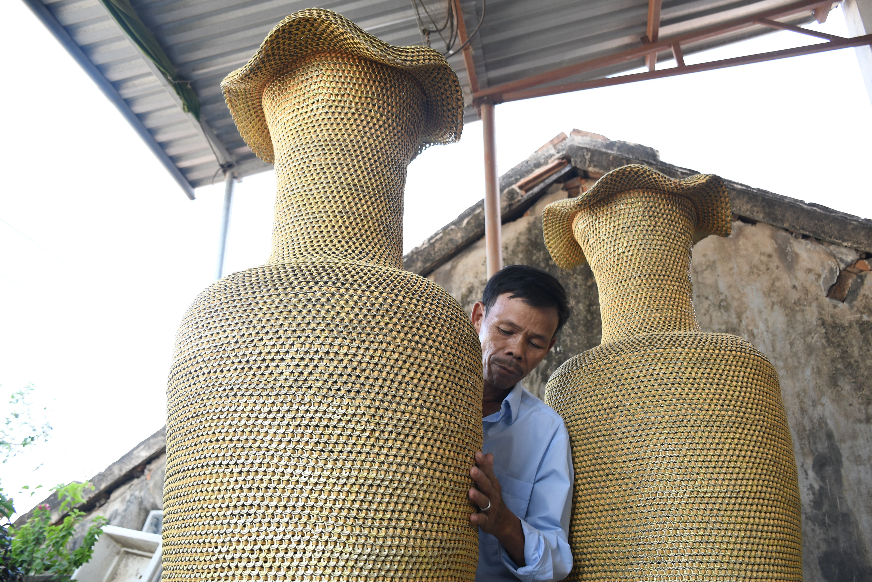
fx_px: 727
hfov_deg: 61.9
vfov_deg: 43.6
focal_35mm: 30
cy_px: 291
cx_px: 436
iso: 250
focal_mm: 20
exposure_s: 1/125
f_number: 3.5
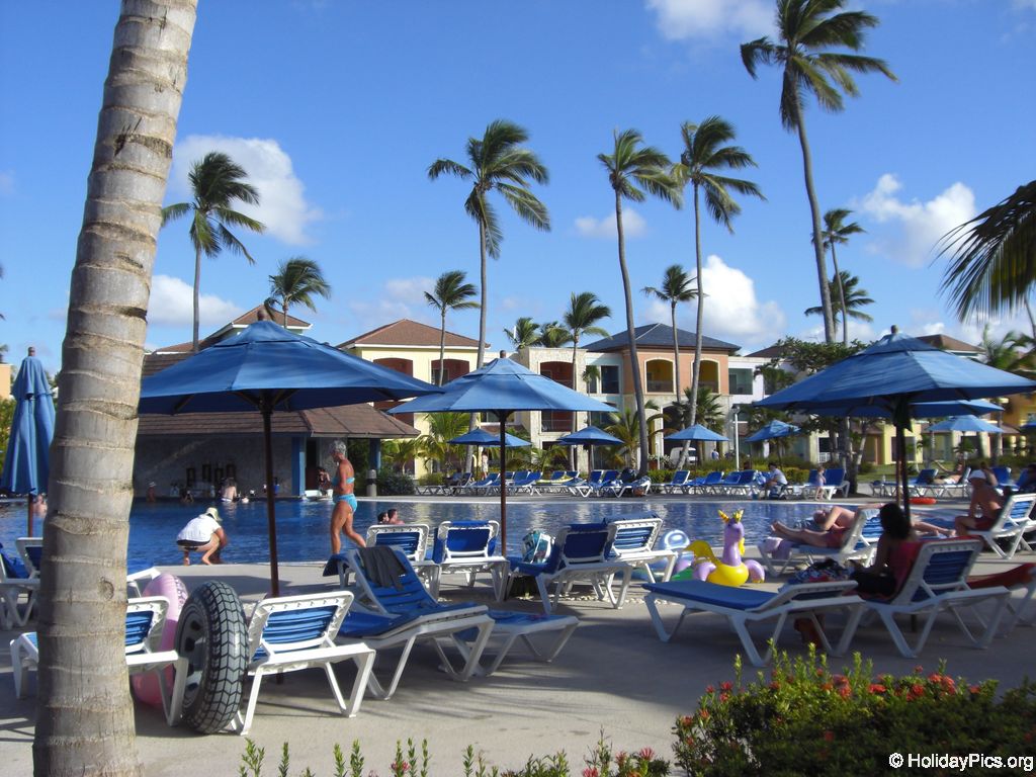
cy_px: 388
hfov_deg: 49.0
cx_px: 518
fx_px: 1137
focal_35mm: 38
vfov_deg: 37.7
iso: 64
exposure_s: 1/125
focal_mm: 6.2
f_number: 8
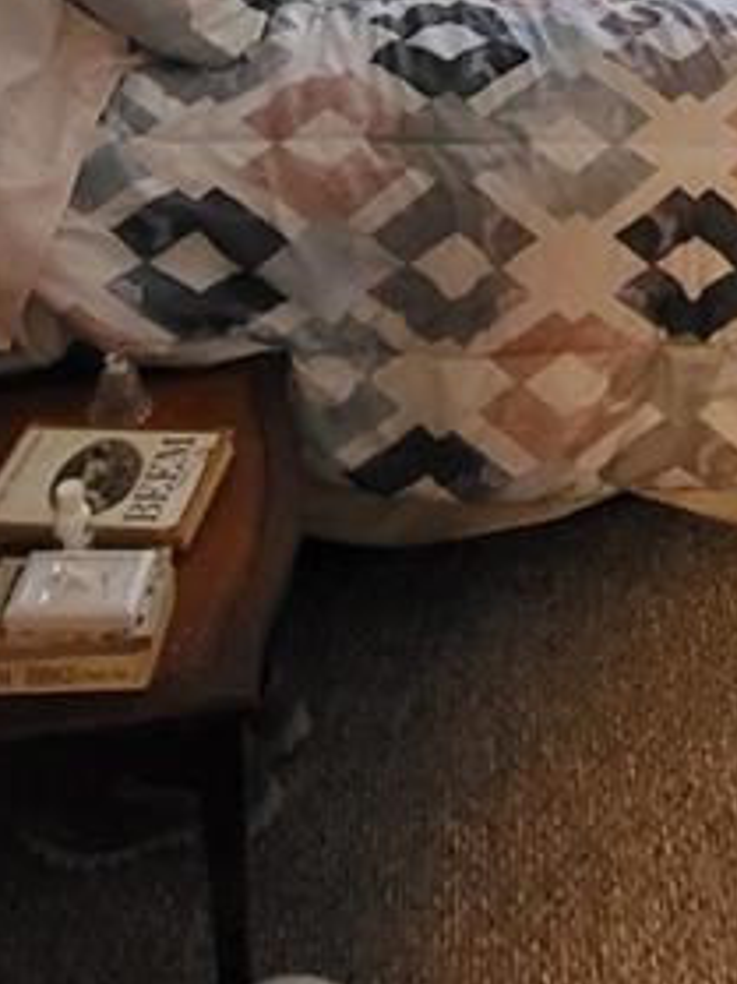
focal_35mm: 56
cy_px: -332
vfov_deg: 27.8
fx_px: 1591
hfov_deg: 25.4
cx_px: 638
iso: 320
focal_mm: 1.74
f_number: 2.2
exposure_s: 1/33.3
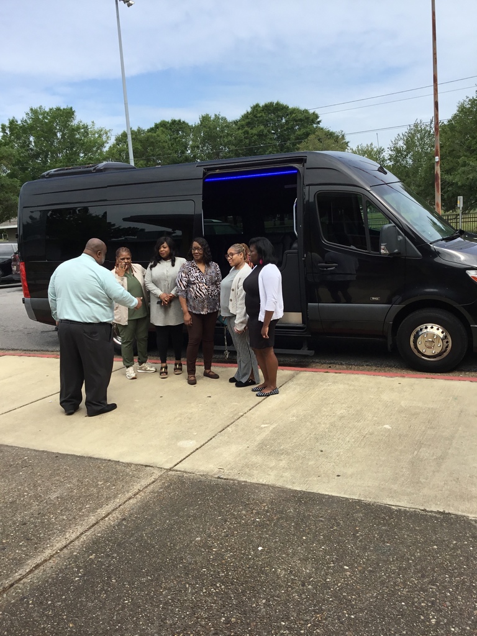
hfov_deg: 45.4
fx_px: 570
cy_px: 318
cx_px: 238
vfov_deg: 58.4
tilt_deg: -9.9
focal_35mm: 31
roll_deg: +1.7
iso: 25
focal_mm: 3.3
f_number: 2.4
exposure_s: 1/1018
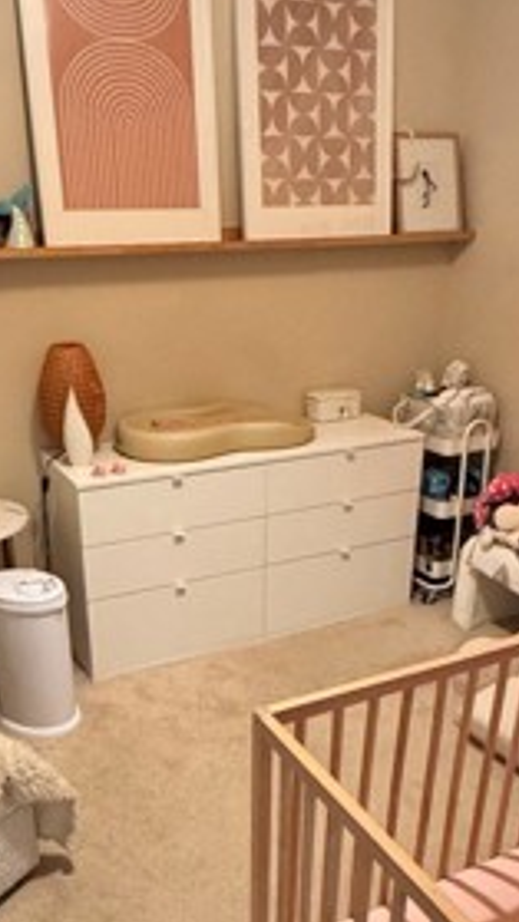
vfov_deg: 55.9
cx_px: 221
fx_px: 856
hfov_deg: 33.7
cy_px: 578
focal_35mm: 35
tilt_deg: -24.7
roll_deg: +1.1
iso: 1250
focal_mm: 2.22
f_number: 2.2
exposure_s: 1/60
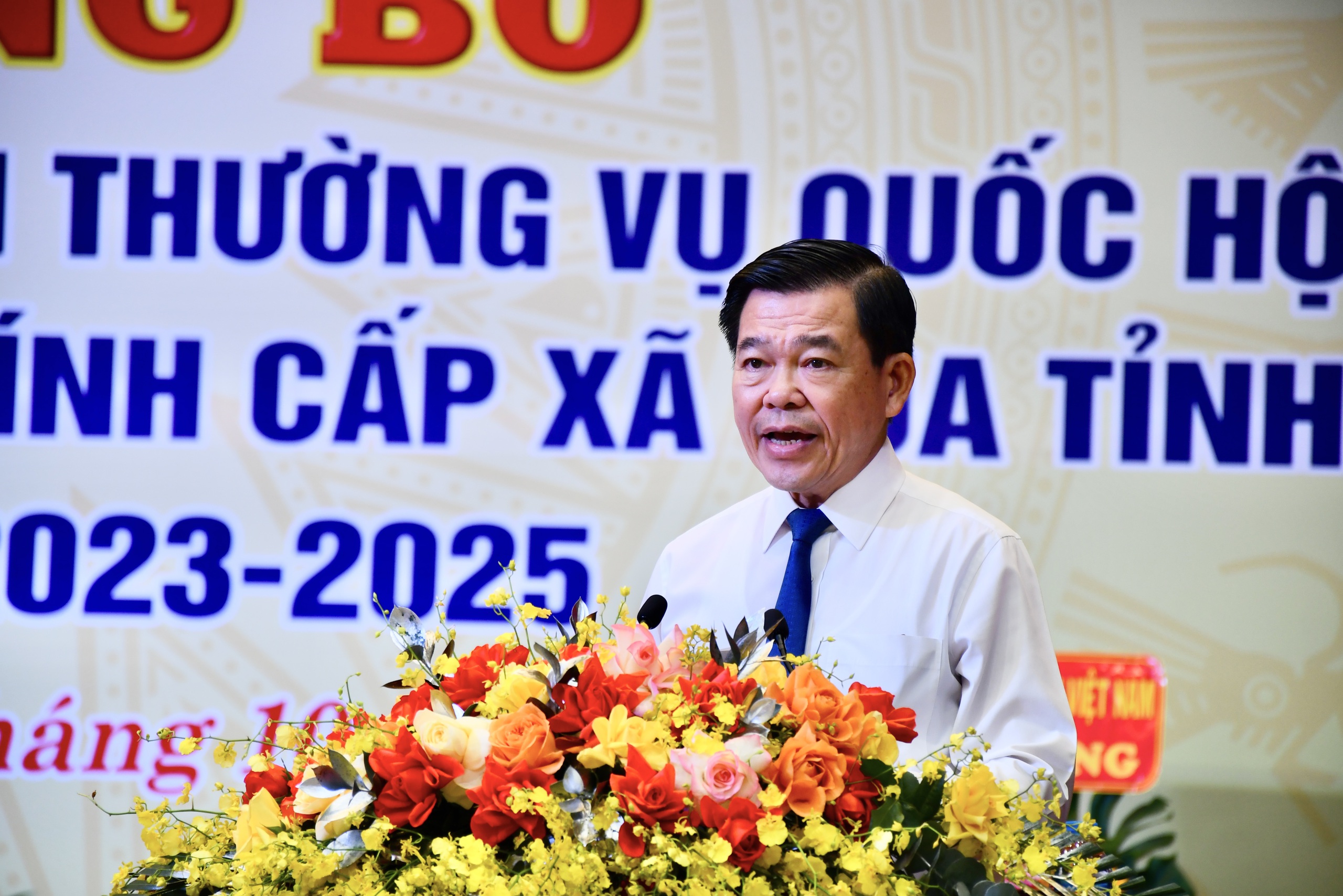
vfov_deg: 6.5
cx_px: 672
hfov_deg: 9.8
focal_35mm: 210
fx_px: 7834
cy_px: 448
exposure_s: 1/80
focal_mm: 140
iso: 500
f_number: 5.6
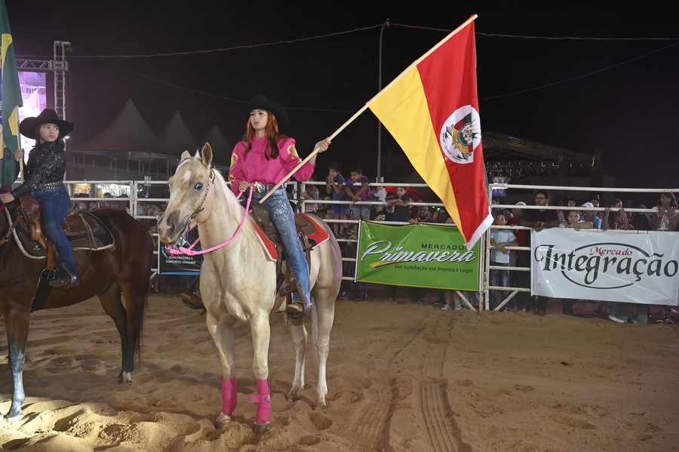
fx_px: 829
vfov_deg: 30.5
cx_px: 340
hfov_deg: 44.5
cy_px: 226
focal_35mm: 44
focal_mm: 44
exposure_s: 1/60
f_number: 4
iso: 1400
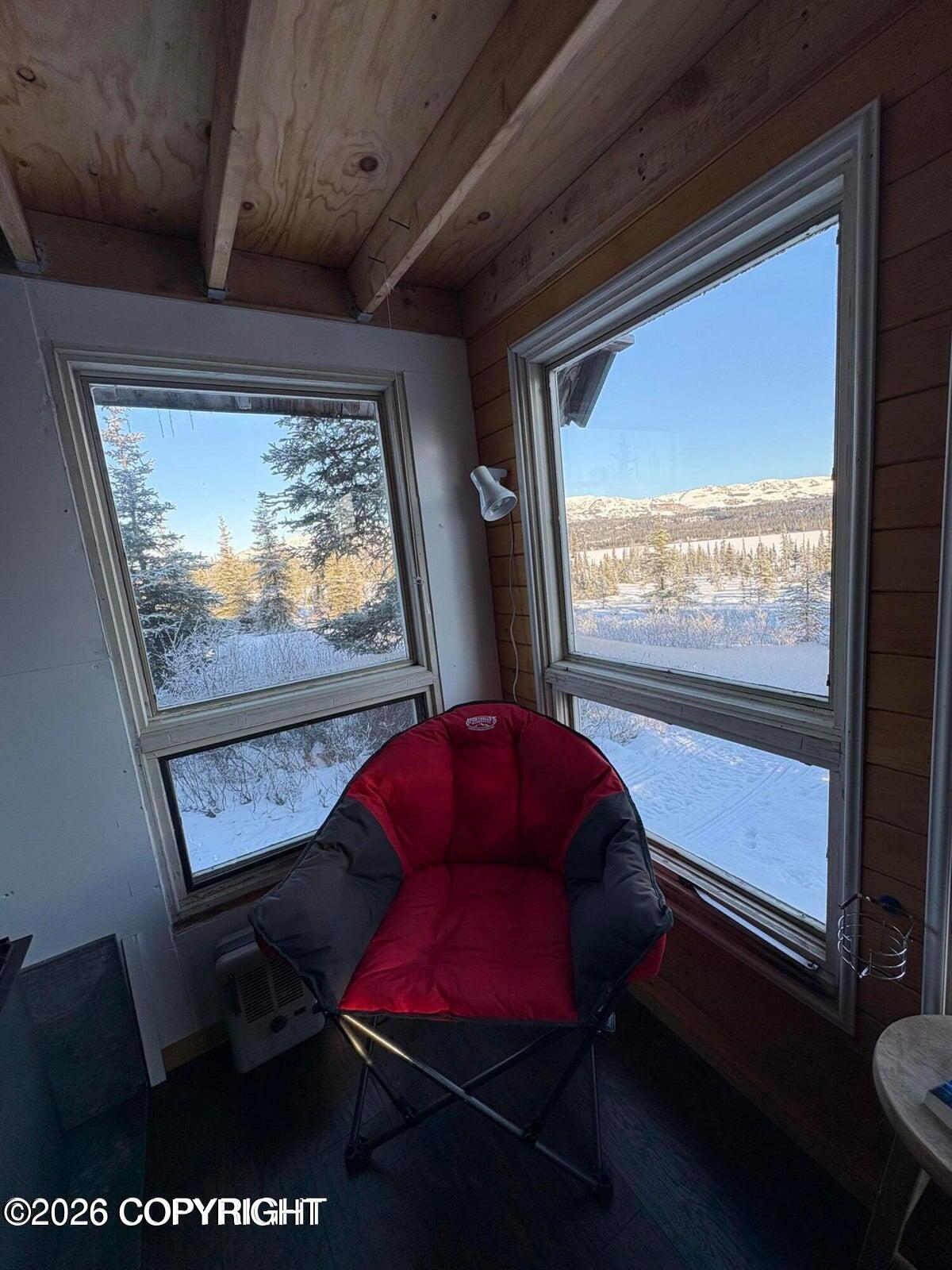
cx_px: 476
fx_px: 513
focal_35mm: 14
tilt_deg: -9.0
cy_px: 635
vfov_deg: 102.1
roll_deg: +5.1
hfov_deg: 85.7
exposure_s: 1/244
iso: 64
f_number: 2.2
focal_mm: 2.22
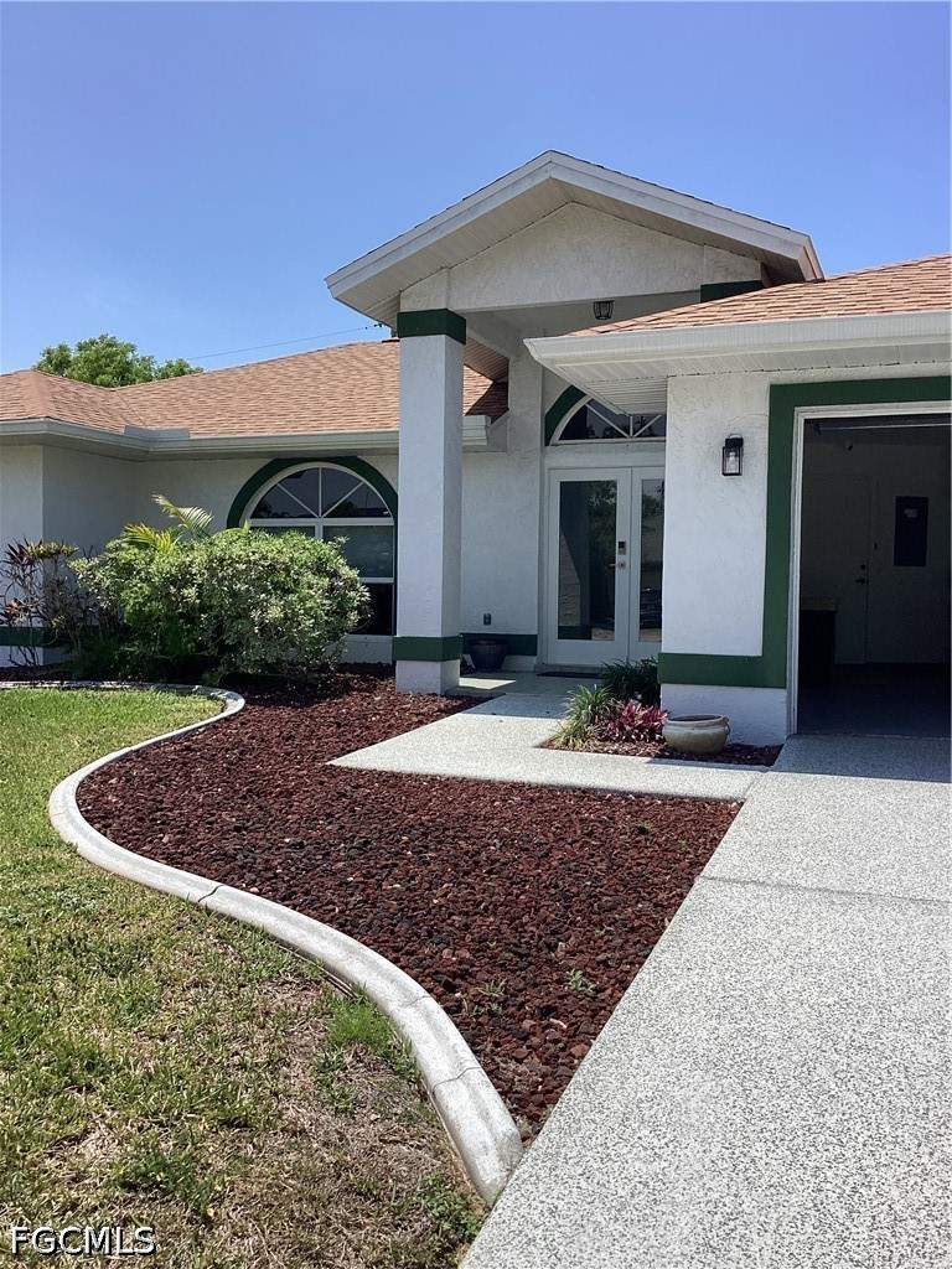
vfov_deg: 58.4
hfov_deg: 45.4
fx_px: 1137
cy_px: 634
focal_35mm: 31
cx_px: 476
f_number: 2.4
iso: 25
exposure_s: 1/1698
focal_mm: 3.3
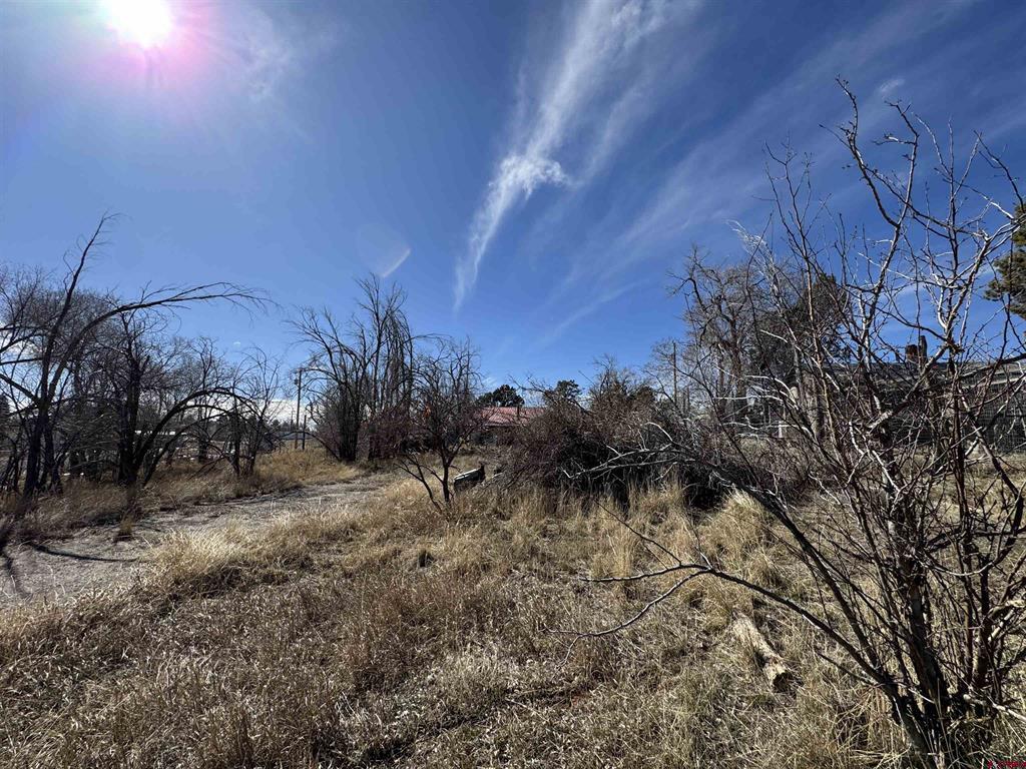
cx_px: 513
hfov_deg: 102.1
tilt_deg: +7.6
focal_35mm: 14
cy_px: 384
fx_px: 415
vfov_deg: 85.7
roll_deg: -1.9
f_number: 2.2
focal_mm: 2.22
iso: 50
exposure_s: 1/2208
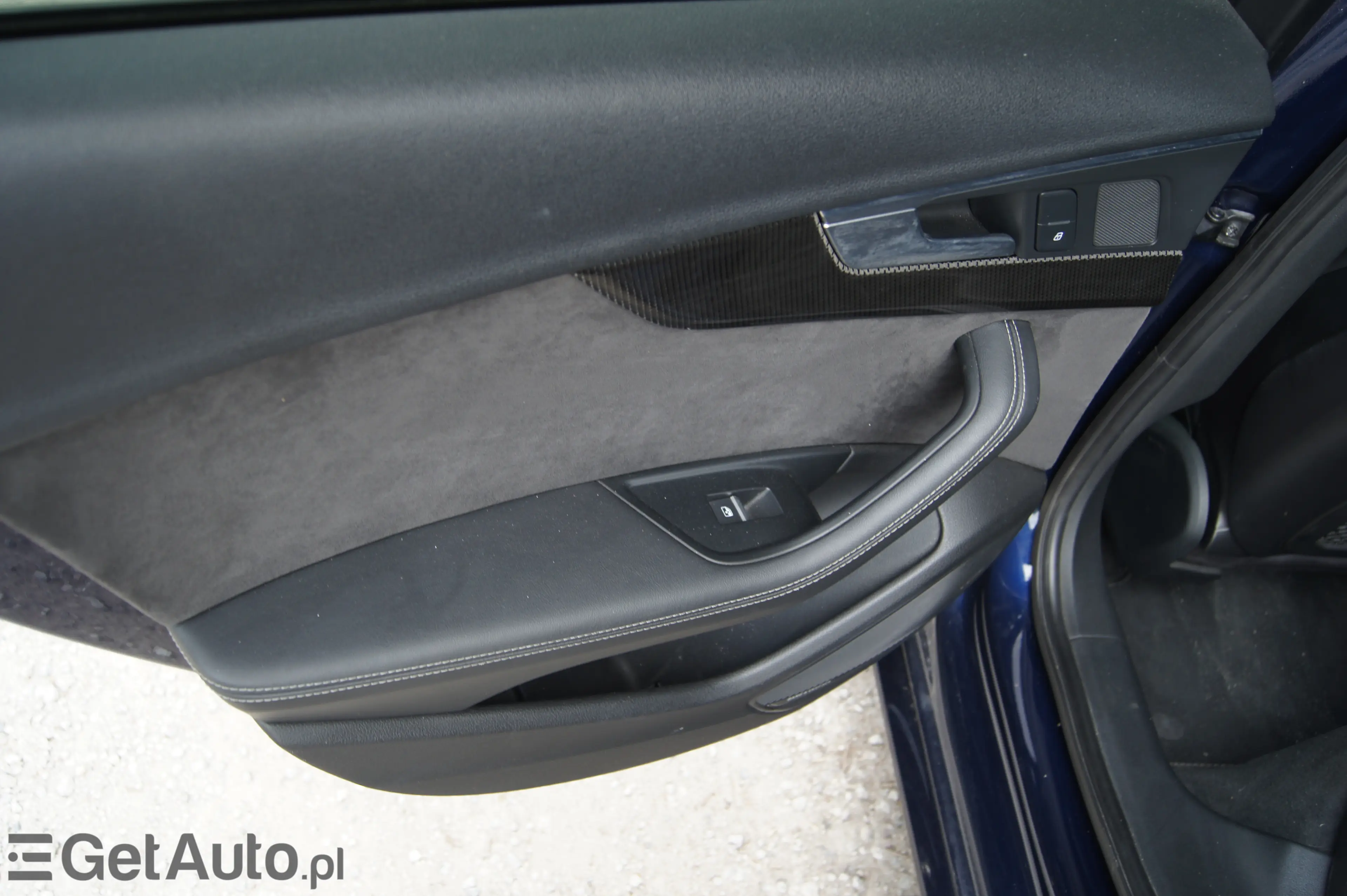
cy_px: 448
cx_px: 674
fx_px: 1234
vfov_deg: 39.9
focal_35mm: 33
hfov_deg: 57.2
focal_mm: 22
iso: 100
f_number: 4
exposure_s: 1/40
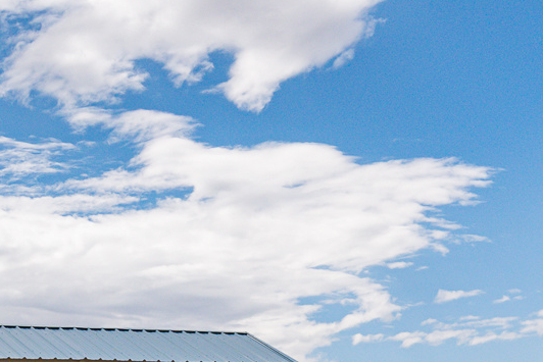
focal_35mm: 100
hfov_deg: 20.3
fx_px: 1509
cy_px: 493
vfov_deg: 13.1
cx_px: 152
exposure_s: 1/1000
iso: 250
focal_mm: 26
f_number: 11
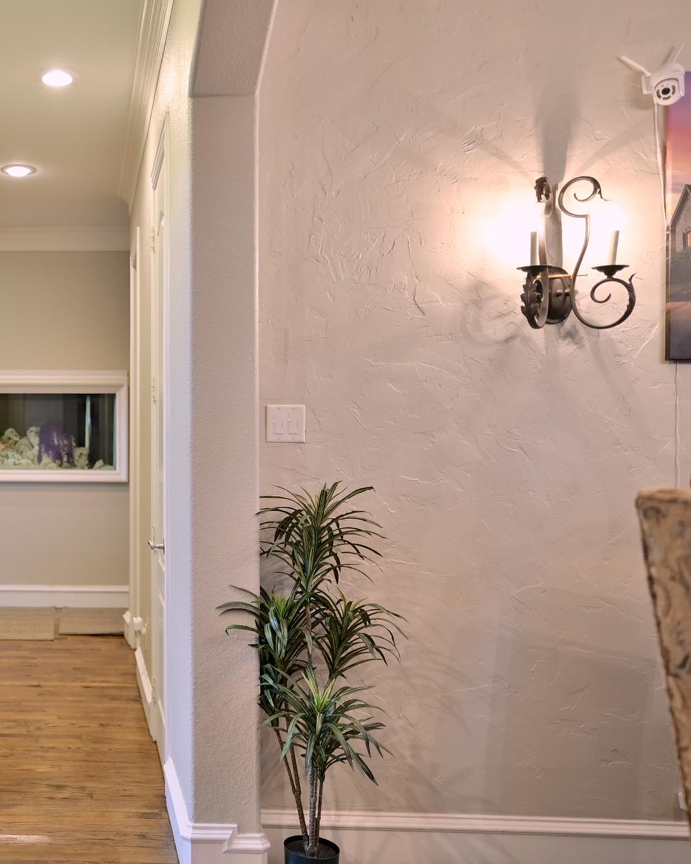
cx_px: 48
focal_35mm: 34
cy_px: 431
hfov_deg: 39.7
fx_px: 869
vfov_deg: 52.9
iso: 800
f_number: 1.2
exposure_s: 1/200
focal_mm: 16
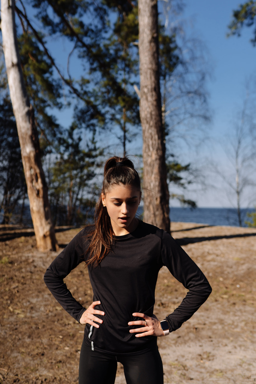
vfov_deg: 54.4
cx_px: 128
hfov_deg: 37.9
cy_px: 192
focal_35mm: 35
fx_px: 373
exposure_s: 1/2500
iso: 100
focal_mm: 35
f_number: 2.8
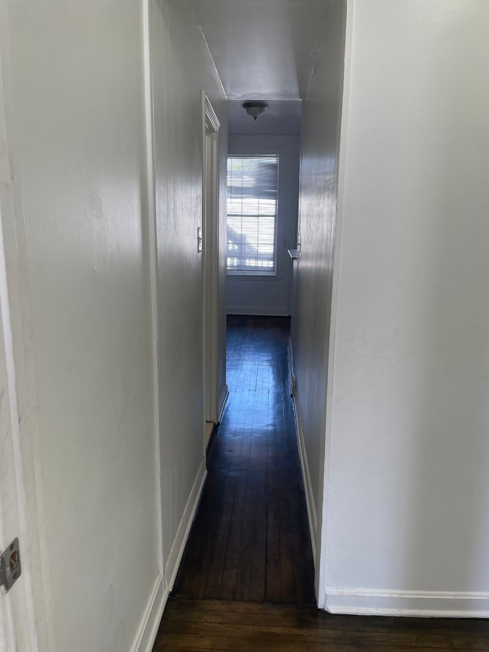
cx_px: 244
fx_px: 490
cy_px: 326
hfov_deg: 53.1
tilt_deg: -10.9
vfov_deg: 67.3
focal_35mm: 26
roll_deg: +0.2
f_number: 1.6
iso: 40
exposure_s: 1/120
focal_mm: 4.2
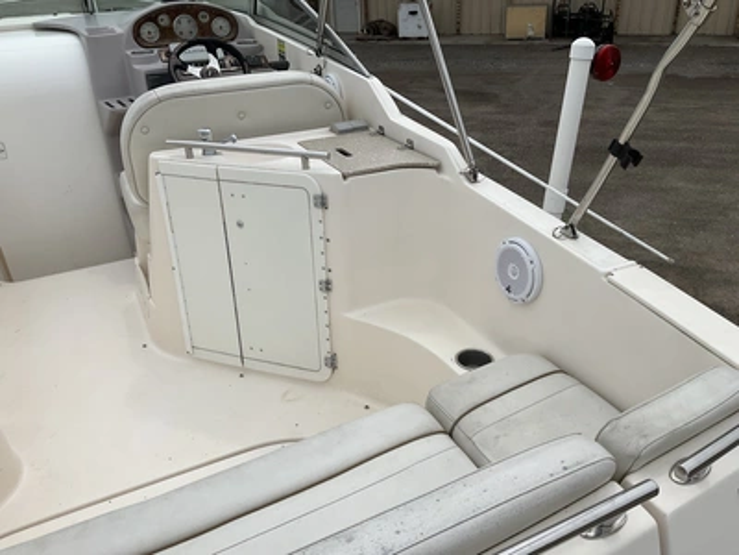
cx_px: 370
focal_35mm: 29
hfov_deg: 61.7
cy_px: 278
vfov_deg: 48.2
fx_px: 619
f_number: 1.8
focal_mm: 3
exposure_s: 1/4065
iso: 25
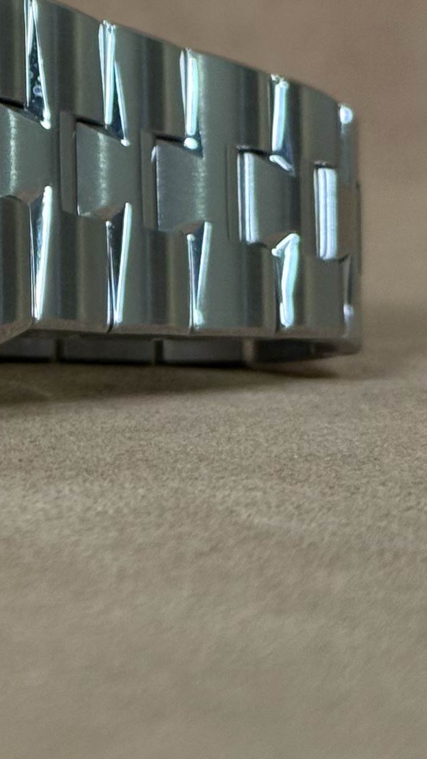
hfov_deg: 7.2
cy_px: -6
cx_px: -330
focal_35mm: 163
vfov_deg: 13.0
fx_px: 3281
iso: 160
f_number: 1.78
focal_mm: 6.76
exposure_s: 1/120
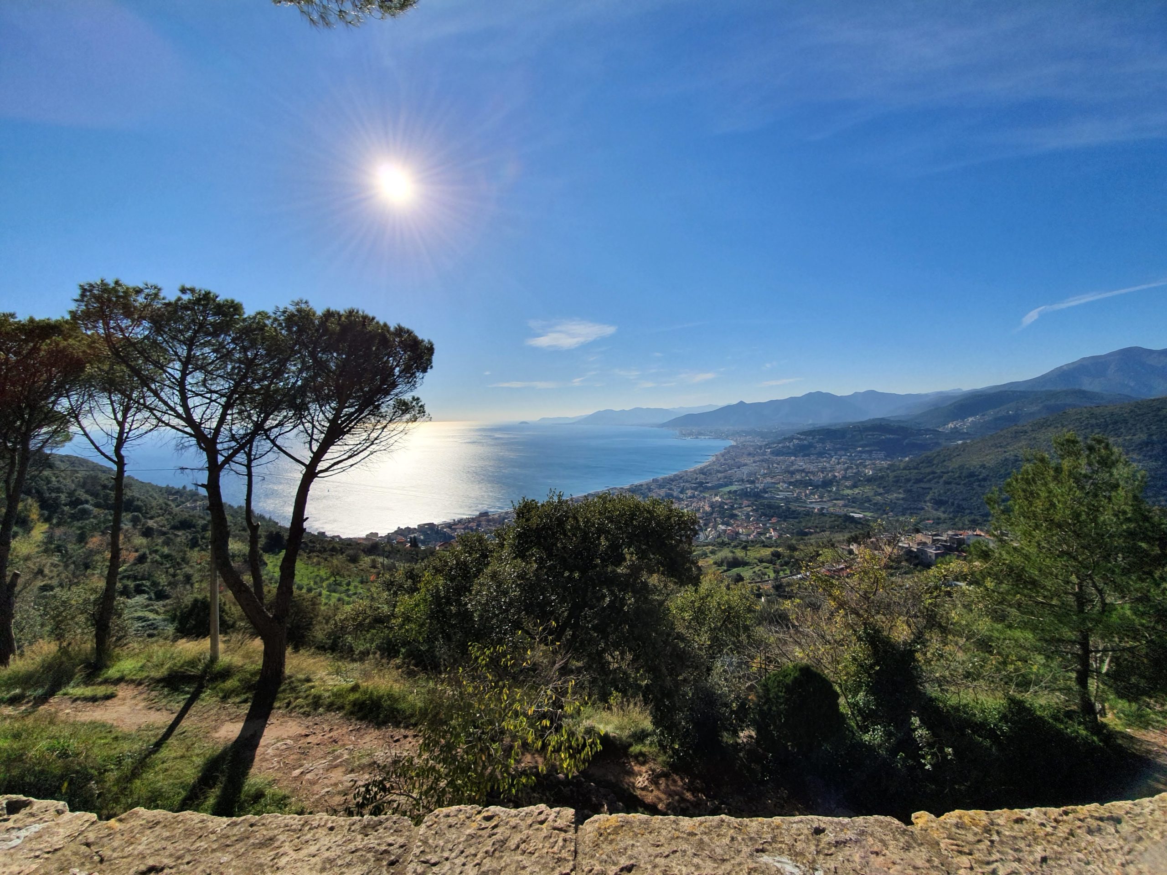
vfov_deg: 89.9
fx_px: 438
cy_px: 438
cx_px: 584
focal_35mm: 13
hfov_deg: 106.2
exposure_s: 1/2872
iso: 50
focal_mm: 1.8
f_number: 2.2
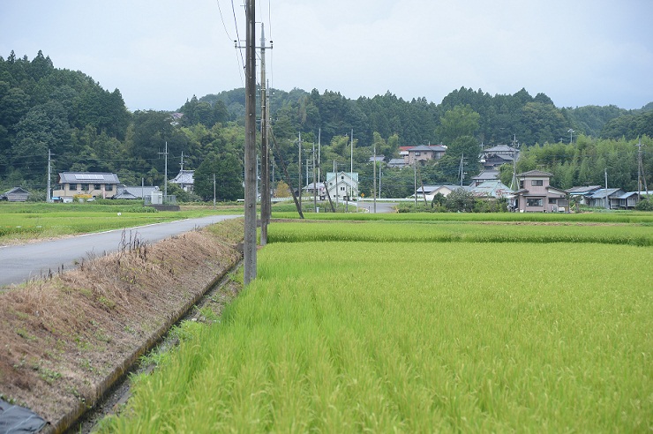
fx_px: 1903
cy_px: 217
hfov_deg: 19.5
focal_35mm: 105
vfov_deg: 13.0
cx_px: 326
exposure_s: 1/500
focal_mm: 105
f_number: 7.1
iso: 400
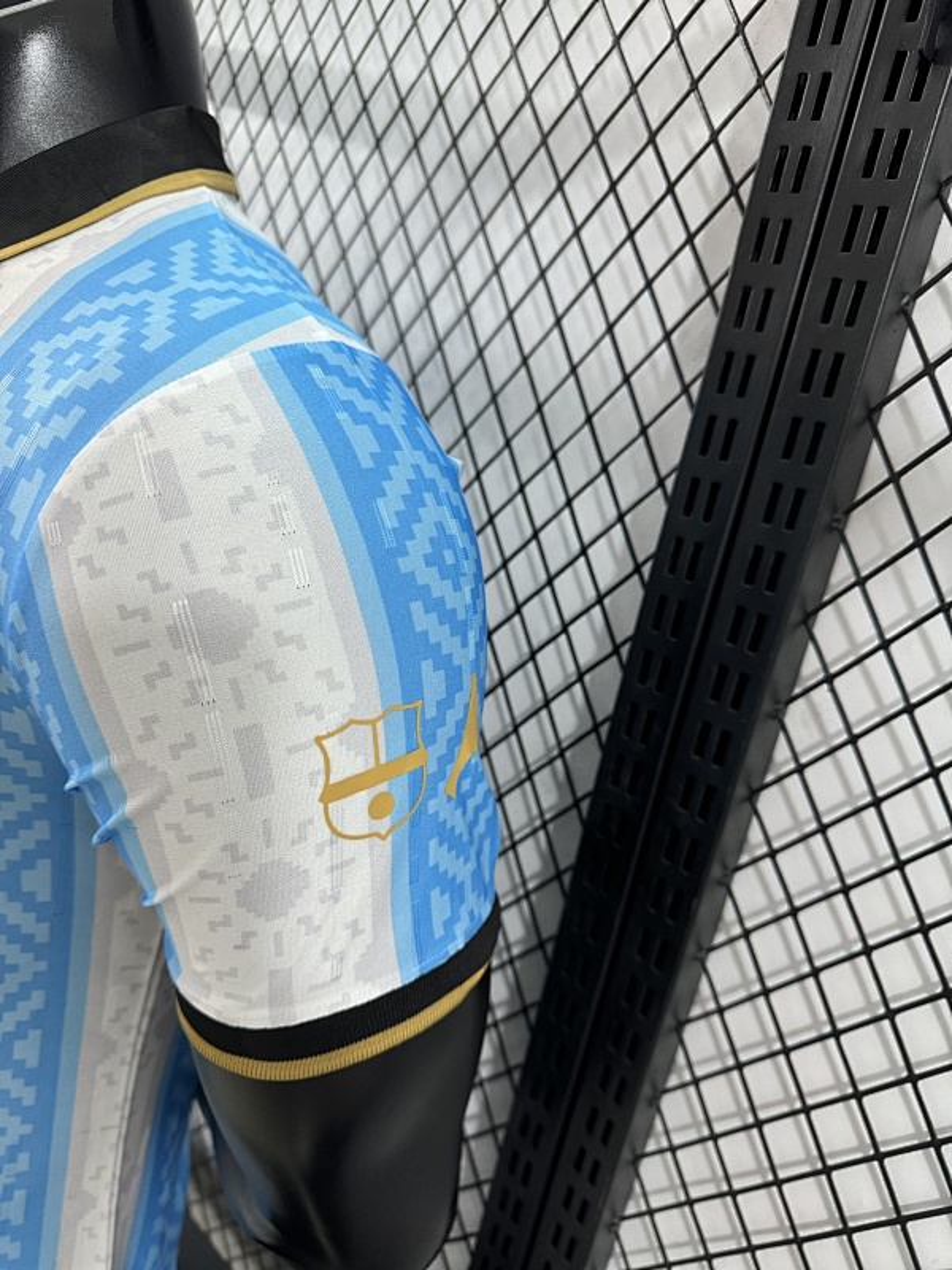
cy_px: 635
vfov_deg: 71.6
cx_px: 476
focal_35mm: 24
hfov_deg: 56.8
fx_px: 880
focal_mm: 6.76
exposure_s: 1/100
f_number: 1.78
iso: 160
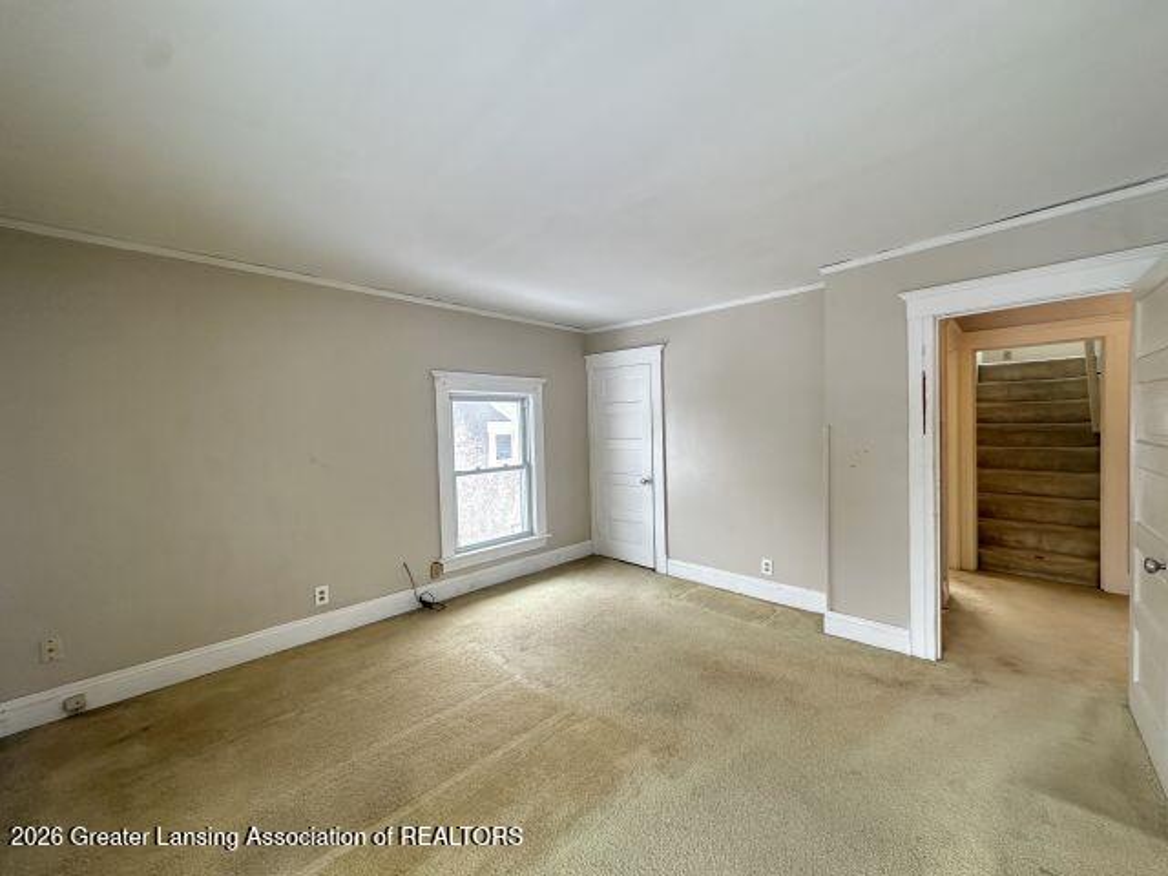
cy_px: 438
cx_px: 584
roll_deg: +1.7
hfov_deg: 102.1
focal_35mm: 14
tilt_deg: -1.7
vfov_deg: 85.7
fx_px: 472
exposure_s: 1/60
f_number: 2.2
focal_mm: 2.22
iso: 160
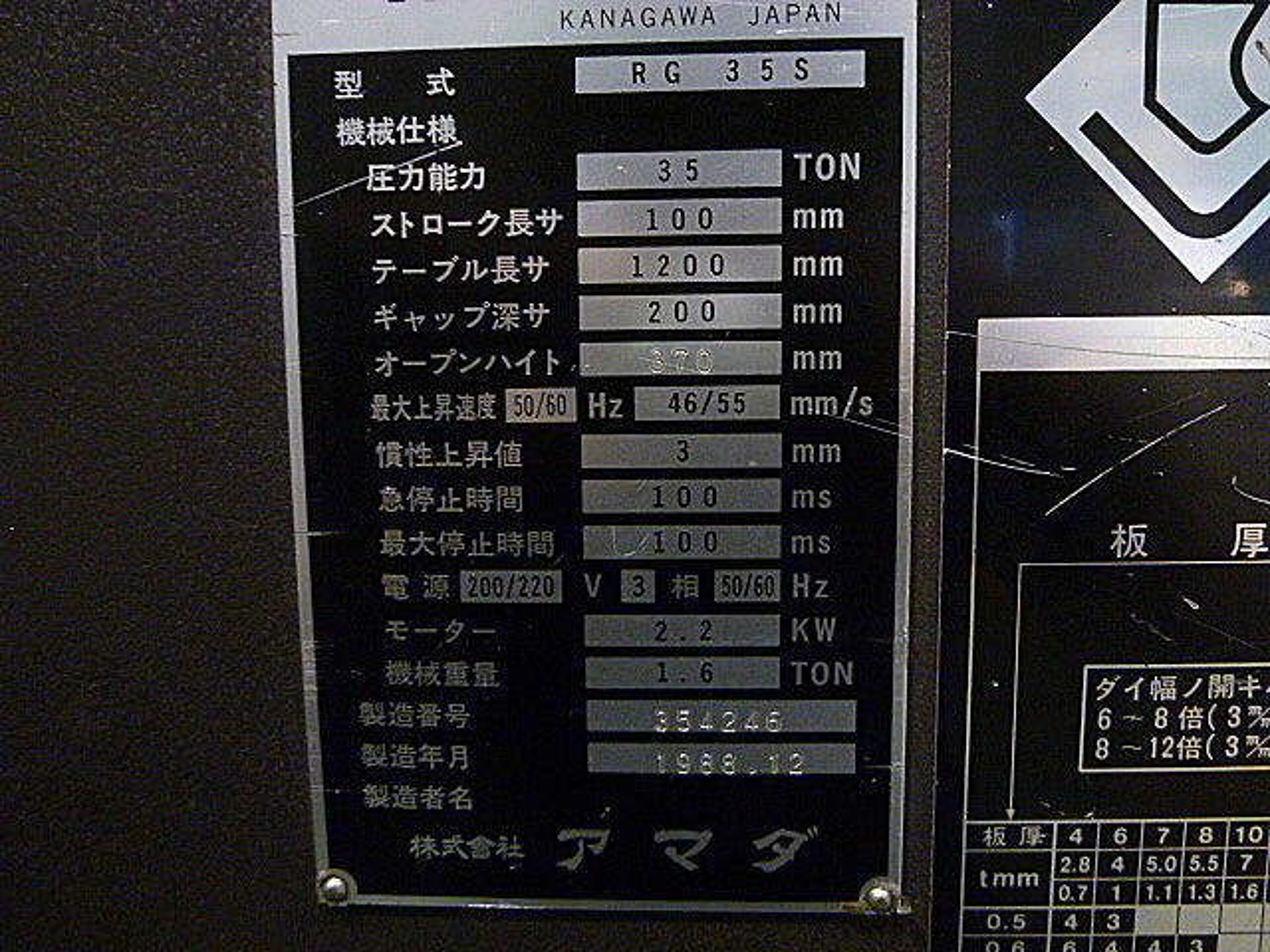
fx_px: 917
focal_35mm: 25
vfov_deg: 54.9
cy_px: 476
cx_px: 635
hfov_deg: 69.4
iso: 400
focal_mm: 4.5
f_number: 2.8
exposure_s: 1/4
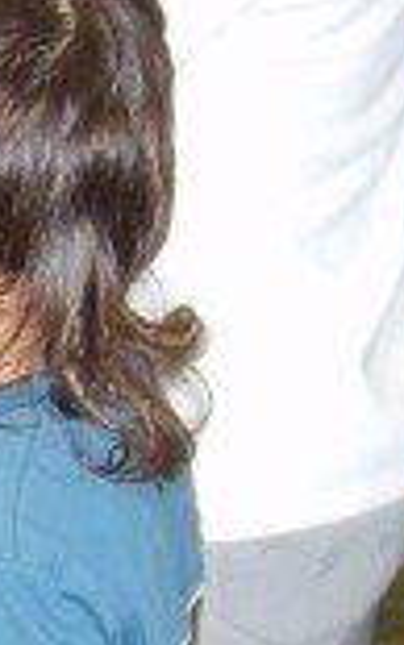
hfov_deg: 6.7
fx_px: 3362
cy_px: 404
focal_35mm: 191
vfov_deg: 11.0
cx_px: -267
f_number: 2.8
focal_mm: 5.8
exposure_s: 1/45
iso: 186
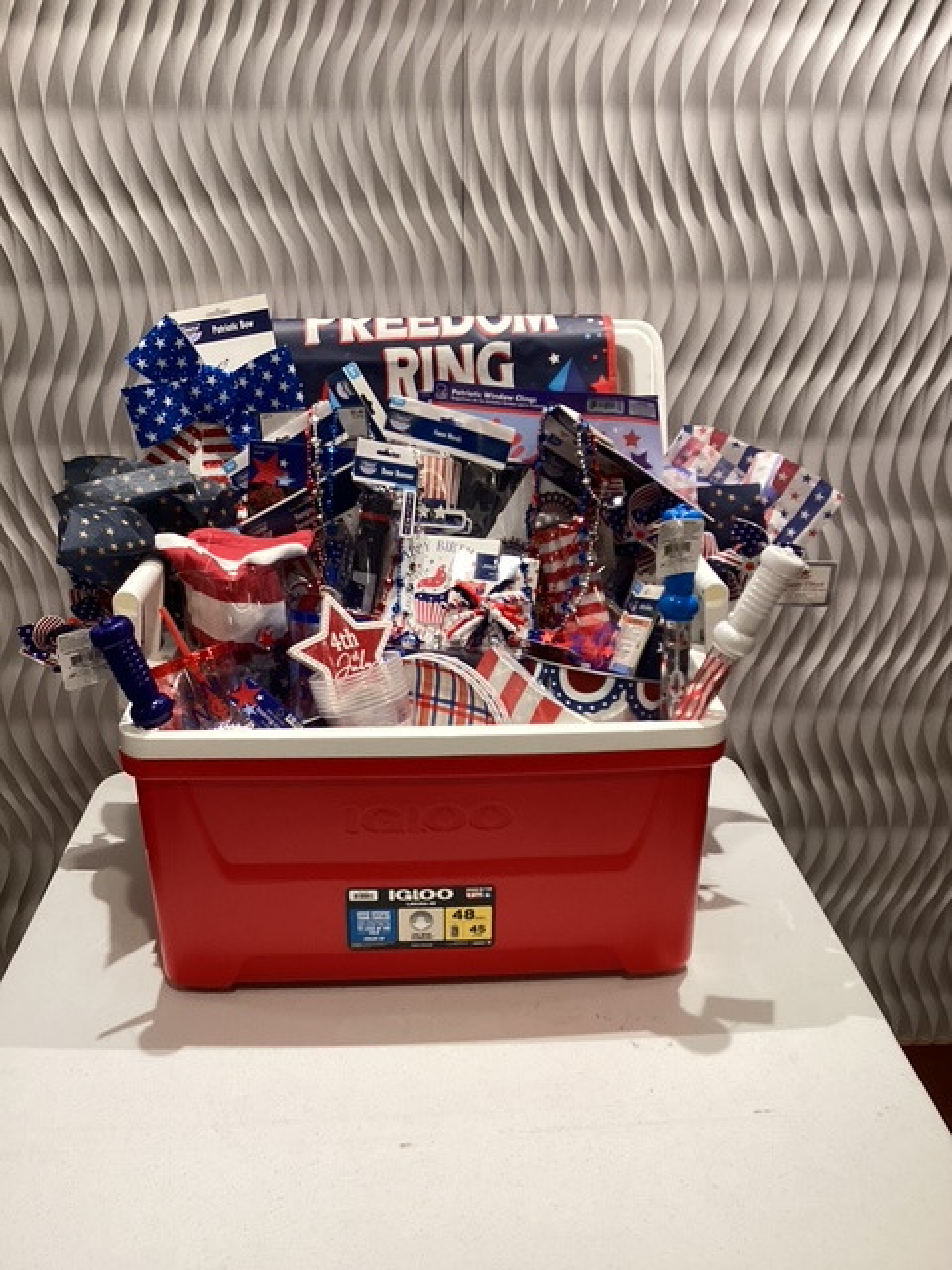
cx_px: 476
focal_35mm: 31
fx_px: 1137
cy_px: 635
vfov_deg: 58.4
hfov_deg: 45.4
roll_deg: +0.8
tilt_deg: -22.5
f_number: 2.4
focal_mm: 3.3
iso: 160
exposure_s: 1/60
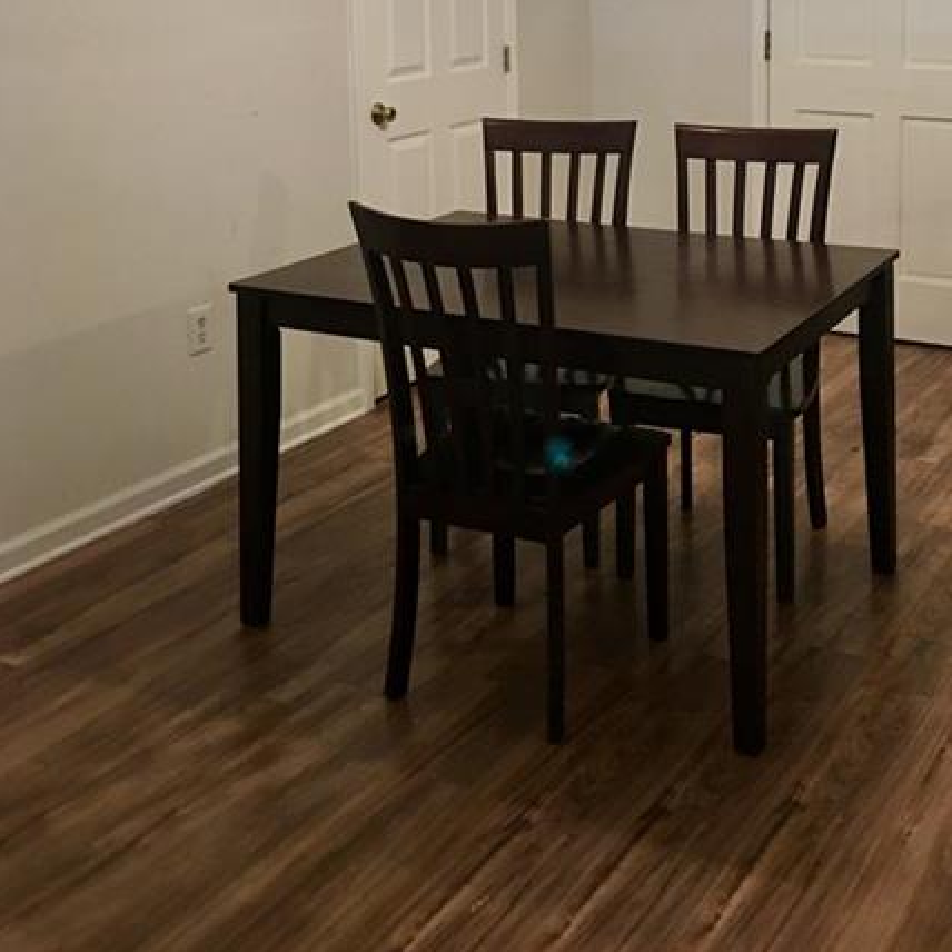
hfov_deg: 36.6
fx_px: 1431
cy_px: 105
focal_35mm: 46
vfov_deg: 34.8
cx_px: 596
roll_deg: +0.7
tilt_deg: -6.7
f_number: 2.2
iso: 64
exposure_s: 1/15
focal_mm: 4.15
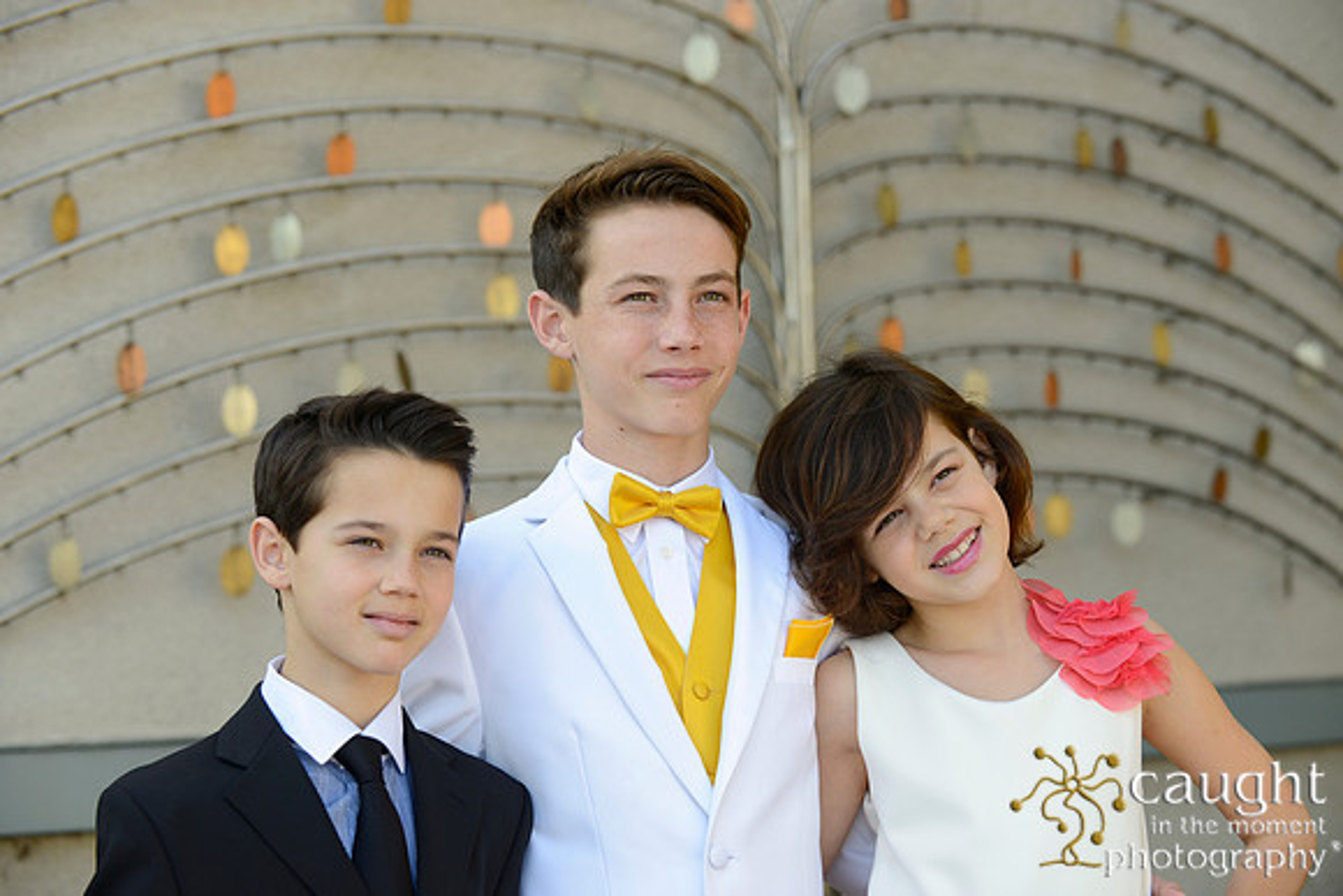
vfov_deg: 15.9
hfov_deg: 23.6
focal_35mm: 86
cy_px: 448
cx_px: 672
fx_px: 3209
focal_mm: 86
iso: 250
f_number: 4
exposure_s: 1/320
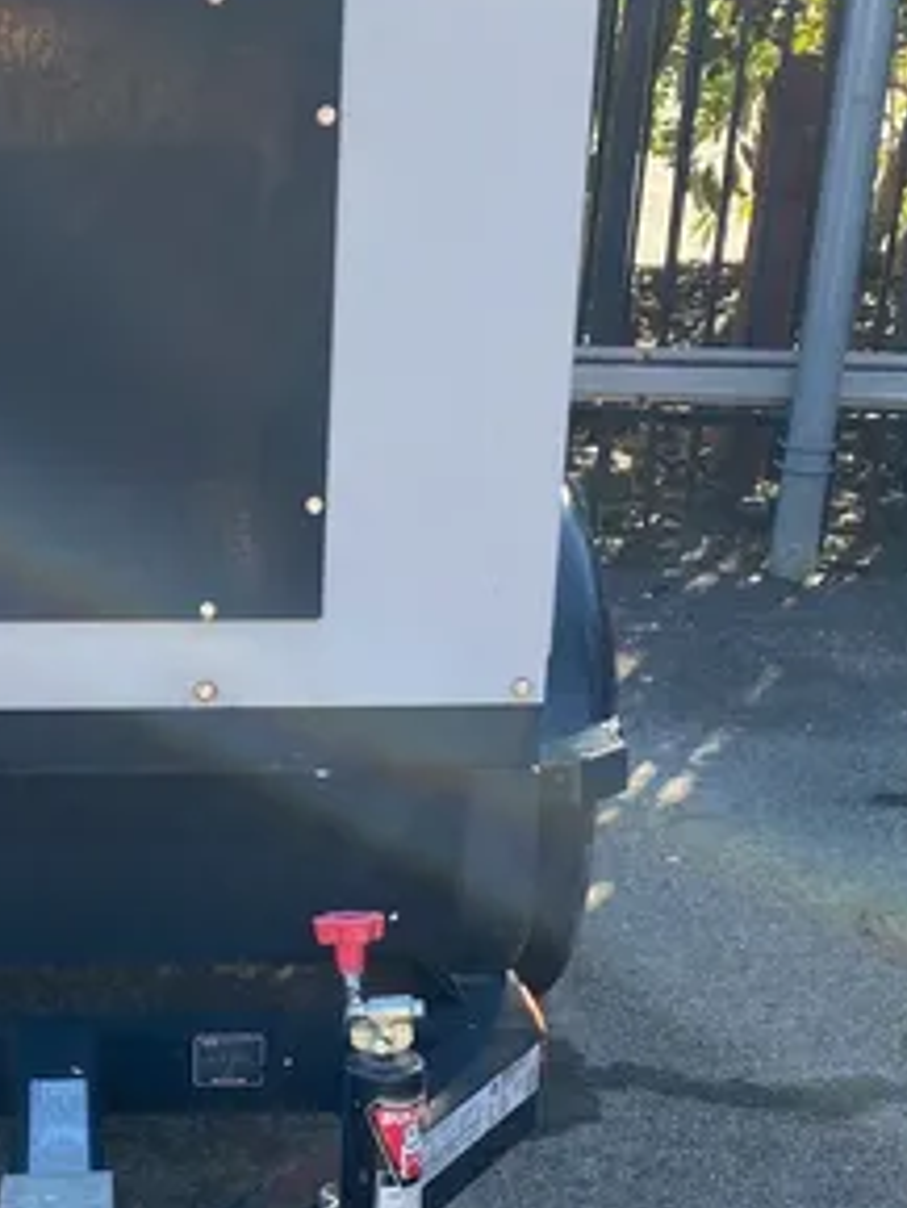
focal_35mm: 66
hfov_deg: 21.9
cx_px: 130
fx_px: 2304
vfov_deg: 28.9
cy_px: 905
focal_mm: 4.25
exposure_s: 1/357
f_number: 1.8
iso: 32
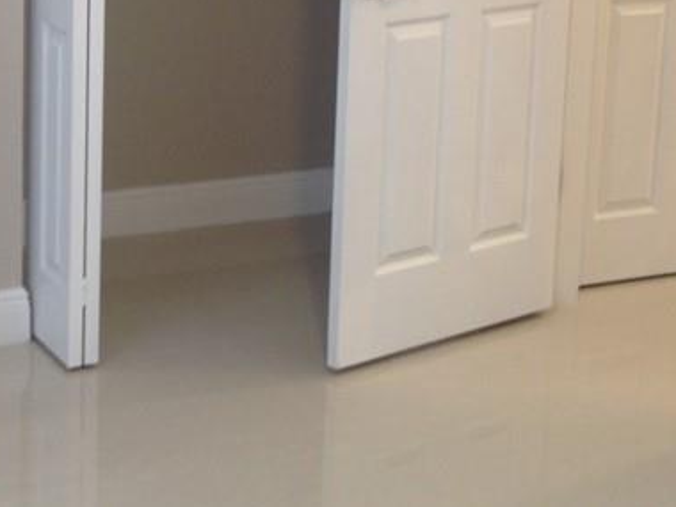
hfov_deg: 21.8
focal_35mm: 89
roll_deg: -2.3
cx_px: 180
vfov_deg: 16.3
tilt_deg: -9.8
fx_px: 1738
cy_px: 18
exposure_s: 1/20
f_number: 2.4
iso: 50
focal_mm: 4.12
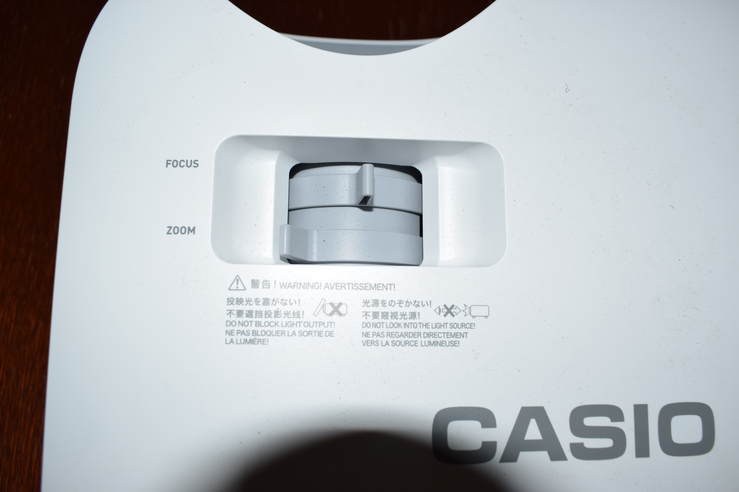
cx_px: 370
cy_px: 246
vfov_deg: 41.7
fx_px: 647
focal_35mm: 32
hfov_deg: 59.5
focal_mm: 21
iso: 100
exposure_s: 1/60
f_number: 8
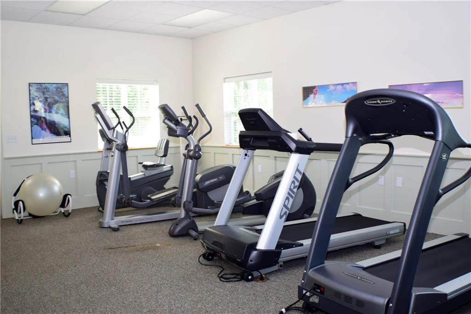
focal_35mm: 44
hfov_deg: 45.0
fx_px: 569
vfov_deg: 30.9
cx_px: 236
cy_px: 157
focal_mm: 29
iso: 450
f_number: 5
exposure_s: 1/50
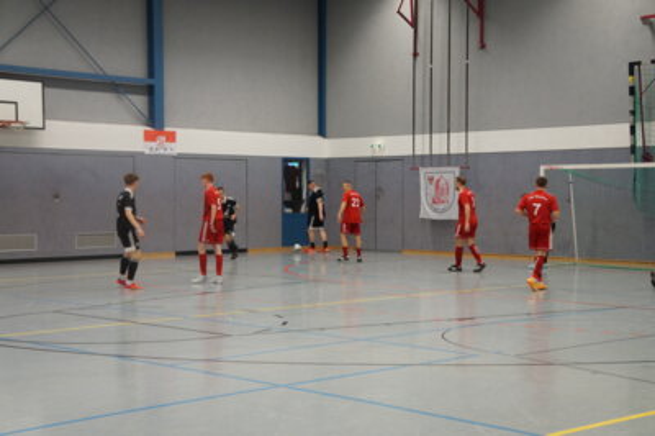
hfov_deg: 32.7
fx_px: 1118
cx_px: 328
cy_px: 218
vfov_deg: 22.0
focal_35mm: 62
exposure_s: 1/80
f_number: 4.5
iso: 800
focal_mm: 41
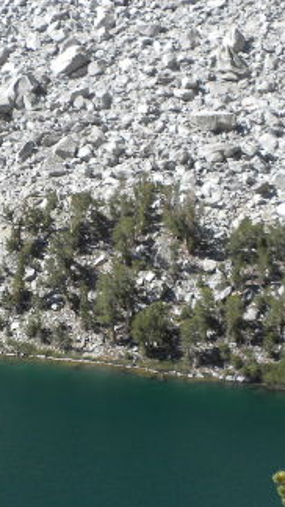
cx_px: 3
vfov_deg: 21.9
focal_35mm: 97
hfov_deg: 12.3
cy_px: 336
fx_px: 1305
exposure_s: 1/64.5
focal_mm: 6.6
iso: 64
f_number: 10
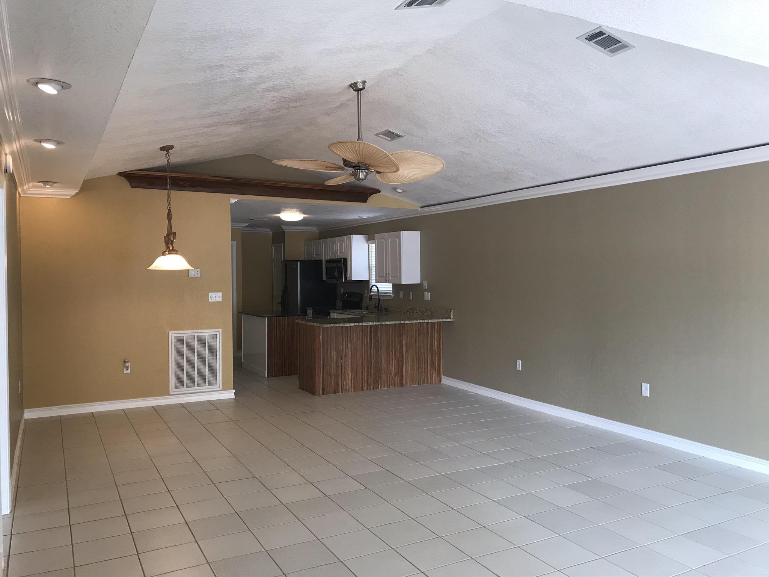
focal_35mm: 28
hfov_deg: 63.4
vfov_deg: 49.7
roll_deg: +0.5
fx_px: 622
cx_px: 384
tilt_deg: -0.6
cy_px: 288
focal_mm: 3.99
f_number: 1.8
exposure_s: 1/30
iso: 20
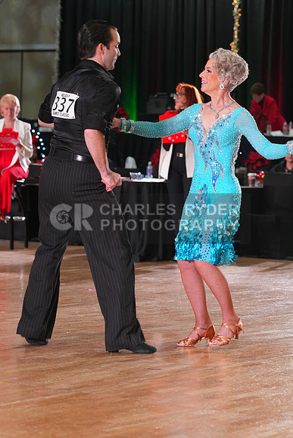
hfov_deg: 10.3
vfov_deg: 15.4
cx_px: 146
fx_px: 1623
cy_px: 219
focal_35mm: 133
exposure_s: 1/200
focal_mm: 133
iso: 3200
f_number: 5.6
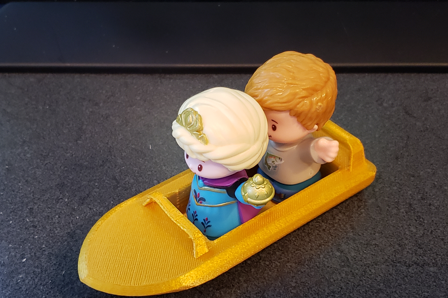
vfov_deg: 46.4
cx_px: 218
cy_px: 157
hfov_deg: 65.5
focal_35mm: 28
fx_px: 348
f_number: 1.5
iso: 250
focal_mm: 4.3
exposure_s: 1/30
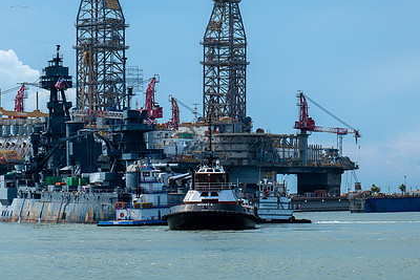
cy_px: 159
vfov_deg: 10.4
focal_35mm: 132
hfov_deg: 15.5
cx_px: 153
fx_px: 1540
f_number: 4.5
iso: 200
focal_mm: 60.7
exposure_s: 1/950
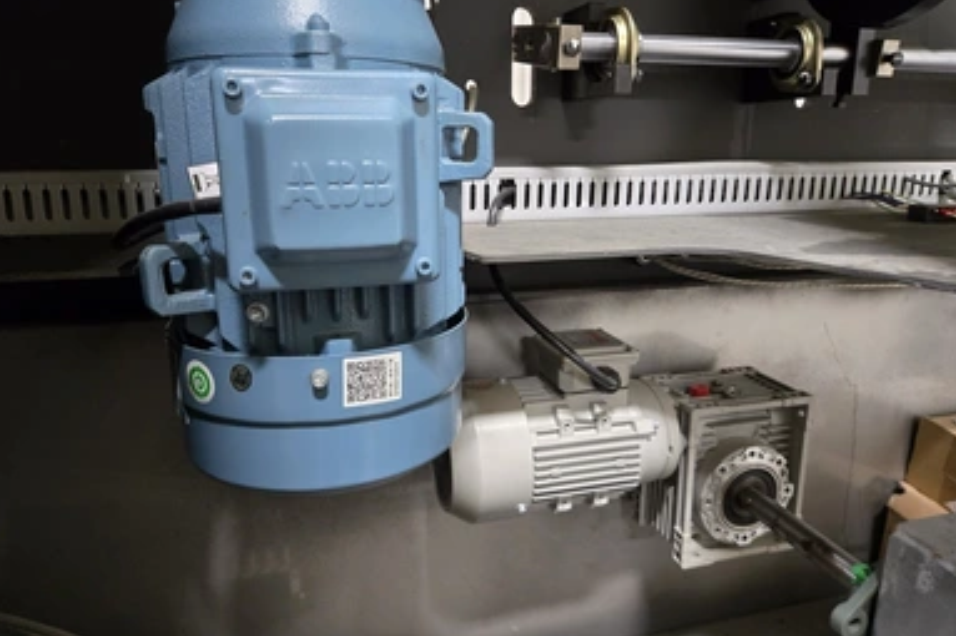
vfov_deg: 51.2
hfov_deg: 71.5
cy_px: 294
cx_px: 479
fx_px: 664
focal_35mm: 25
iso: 500
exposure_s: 1/60
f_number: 1.8
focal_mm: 5.4
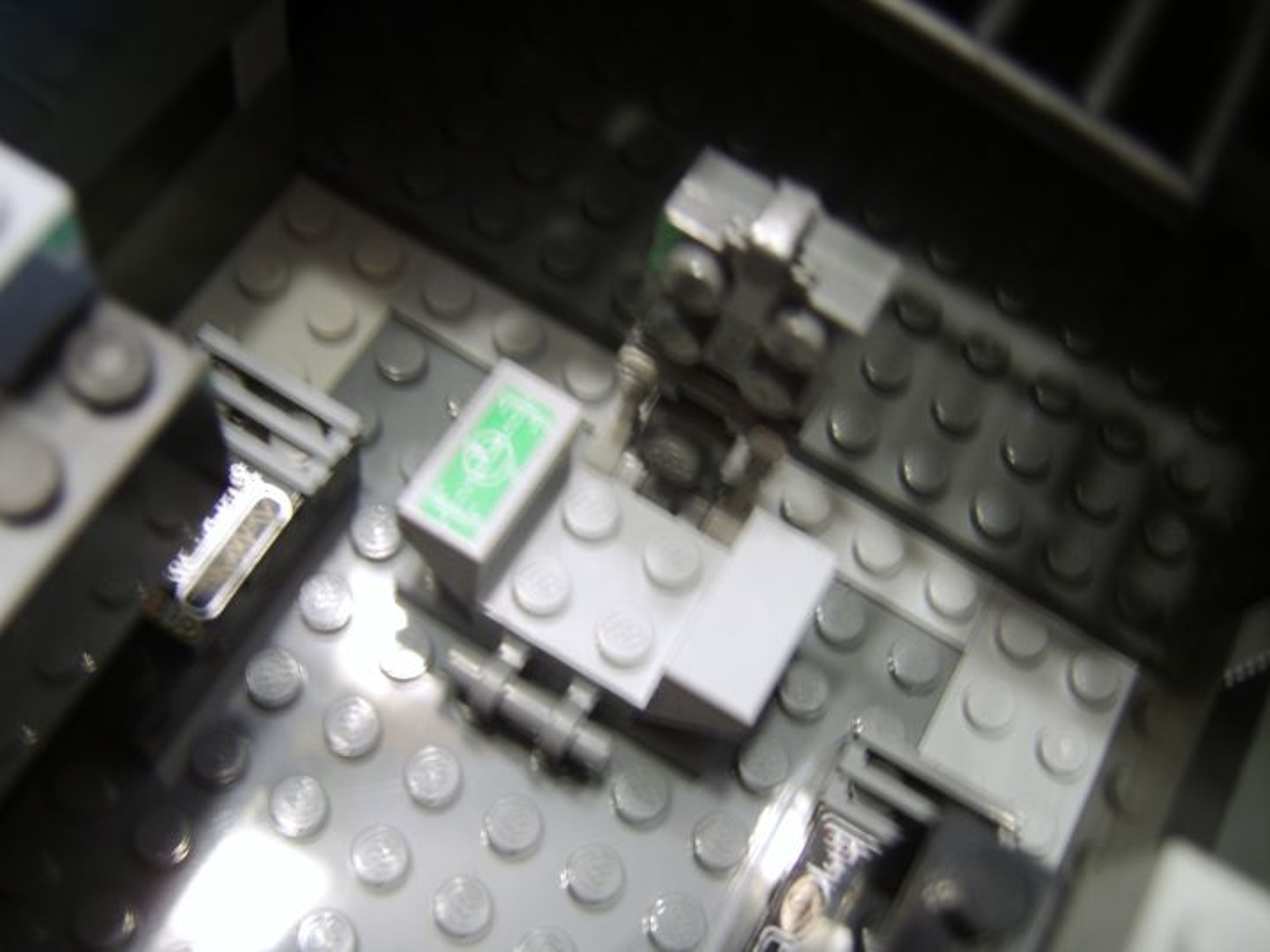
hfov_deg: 58.4
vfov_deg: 45.4
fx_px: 1137
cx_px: 635
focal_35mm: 31
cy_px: 476
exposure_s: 1/2
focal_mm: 8.13
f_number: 2.7
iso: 71
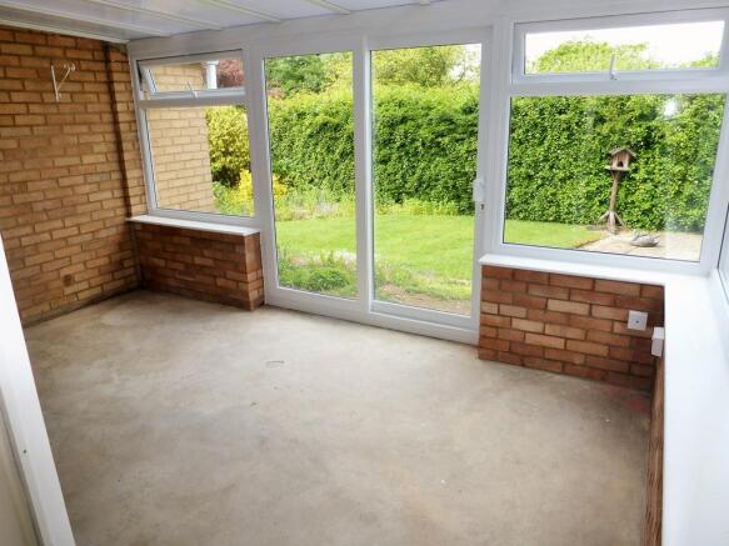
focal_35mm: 24
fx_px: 505
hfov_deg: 71.6
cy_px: 273
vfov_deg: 56.8
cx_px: 364
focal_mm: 4.3
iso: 100
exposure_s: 1/125
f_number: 3.5
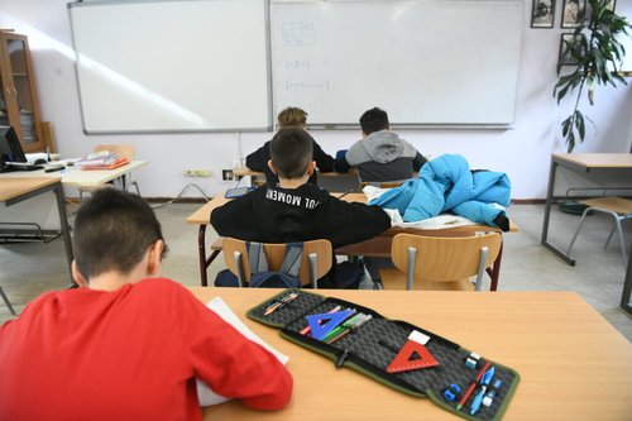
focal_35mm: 24
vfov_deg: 53.1
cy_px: 210
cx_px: 316
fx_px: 421
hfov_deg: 73.8
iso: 2000
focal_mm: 24
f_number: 3.5
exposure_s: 1/400
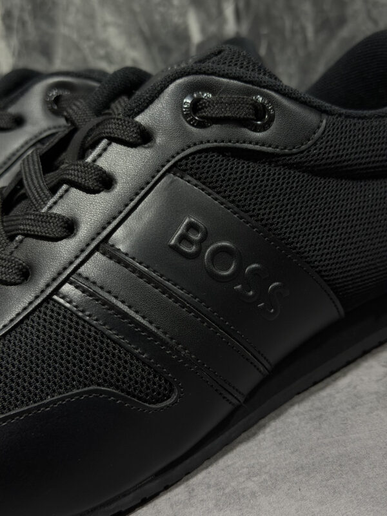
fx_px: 716
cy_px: 258
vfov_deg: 39.7
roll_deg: +12.3
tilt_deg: -21.0
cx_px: 194
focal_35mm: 48
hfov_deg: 30.3
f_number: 1.78
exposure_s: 1/40
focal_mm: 6.76
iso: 500
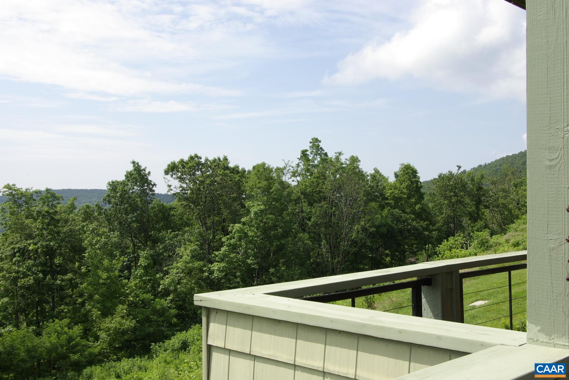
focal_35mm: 42
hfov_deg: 46.4
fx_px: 664
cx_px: 284
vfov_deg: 31.9
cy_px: 190
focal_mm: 28
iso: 100
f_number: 11
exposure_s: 1/125
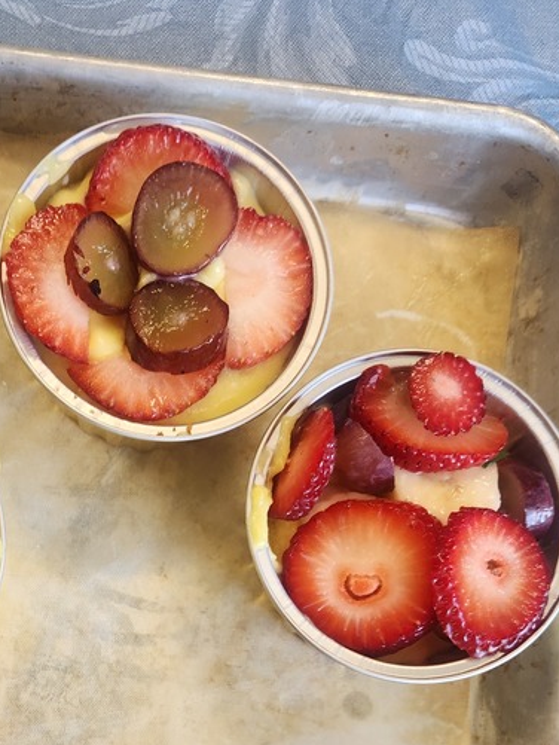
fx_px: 1012
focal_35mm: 47
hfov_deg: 29.7
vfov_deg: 36.7
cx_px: 65
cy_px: 726
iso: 160
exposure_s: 1/180
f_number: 1.8
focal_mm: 5.4
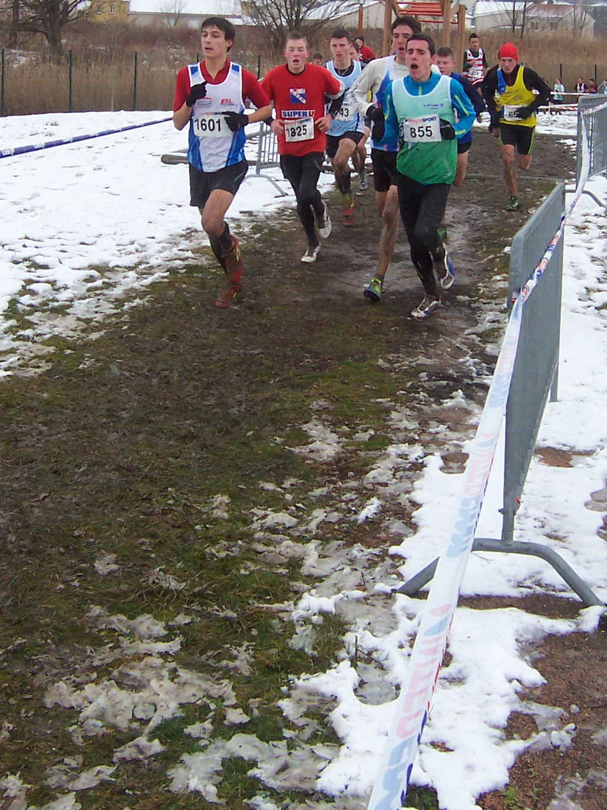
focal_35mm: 54
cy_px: 232
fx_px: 1263
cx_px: 335
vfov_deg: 35.0
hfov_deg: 27.0
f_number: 4
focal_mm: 5.6
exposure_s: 1/350
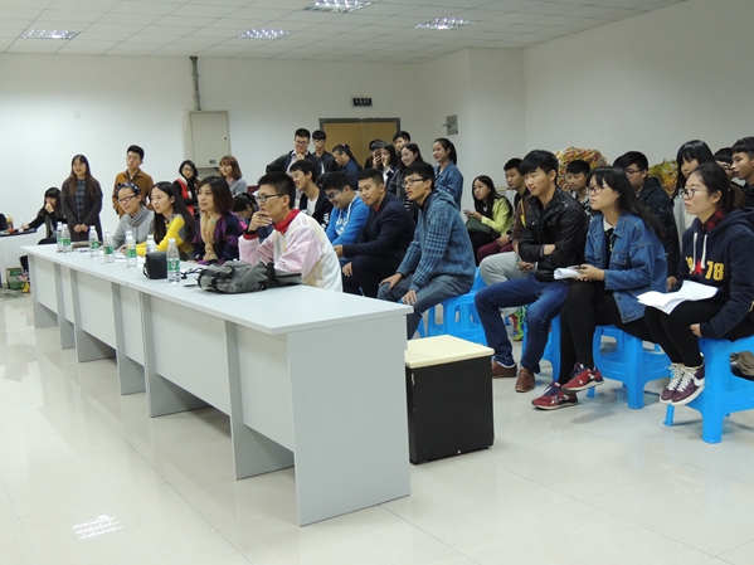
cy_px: 282
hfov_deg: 46.8
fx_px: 871
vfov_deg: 35.9
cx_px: 377
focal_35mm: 40
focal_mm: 7.1
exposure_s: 1/13
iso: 400
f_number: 3.3
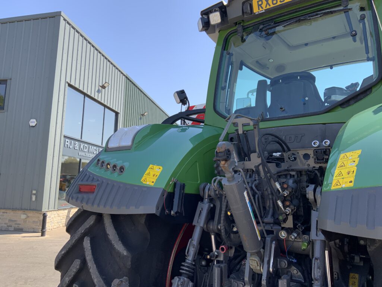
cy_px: 144
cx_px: 191
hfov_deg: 61.7
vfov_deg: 48.2
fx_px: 320
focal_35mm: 29
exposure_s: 1/709
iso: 16
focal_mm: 3
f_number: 1.8
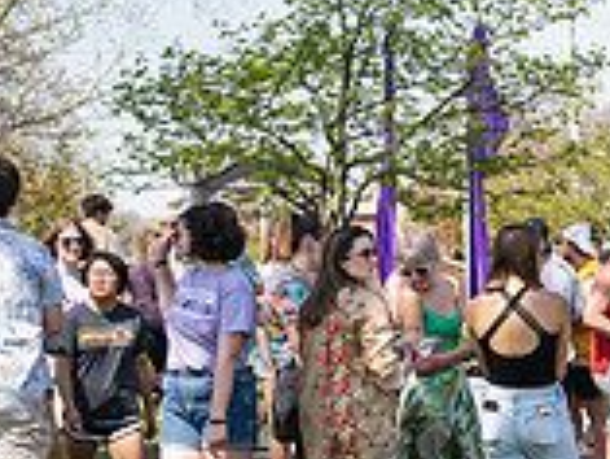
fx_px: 2381
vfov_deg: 11.0
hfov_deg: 14.4
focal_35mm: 135
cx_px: 606
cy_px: 286
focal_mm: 38
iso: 125
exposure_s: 1/500
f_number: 3.5
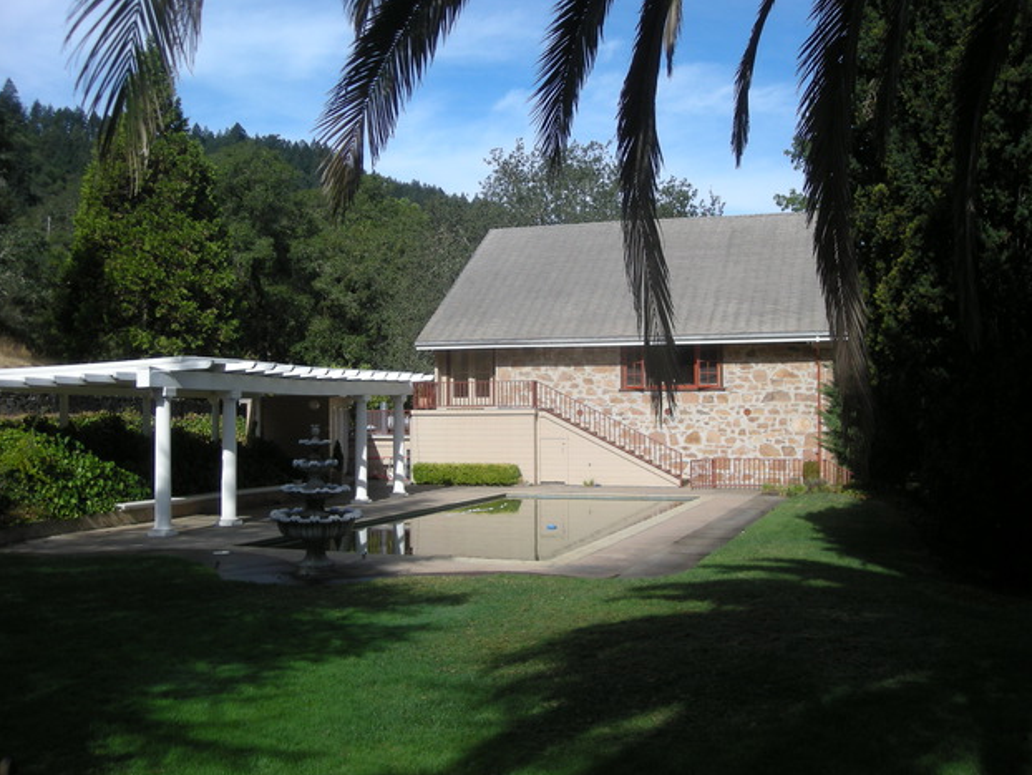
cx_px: 514
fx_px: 1074
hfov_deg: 51.3
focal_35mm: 36
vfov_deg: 39.7
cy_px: 382
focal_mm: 5.7
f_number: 5.7
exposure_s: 1/298
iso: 50
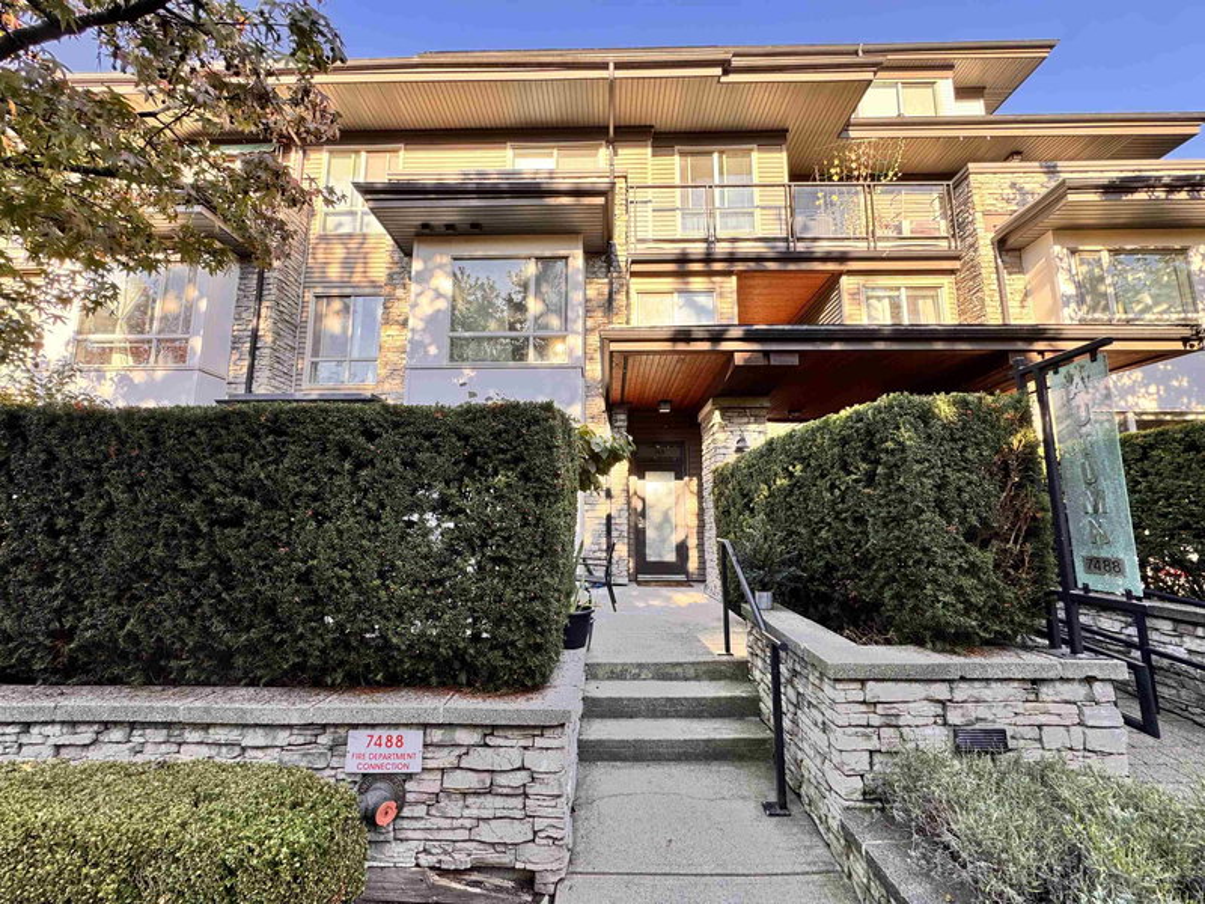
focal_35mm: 14
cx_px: 602
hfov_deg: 102.1
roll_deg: +0.2
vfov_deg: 85.7
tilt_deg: +6.7
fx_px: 487
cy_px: 452
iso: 40
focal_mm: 2.22
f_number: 2.2
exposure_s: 1/139
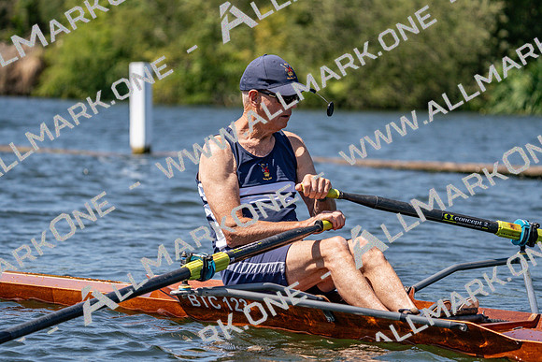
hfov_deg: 10.3
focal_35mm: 200
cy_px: 181
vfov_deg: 6.9
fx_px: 3012
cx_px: 271
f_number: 5.6
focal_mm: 200
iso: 320
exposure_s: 1/2000
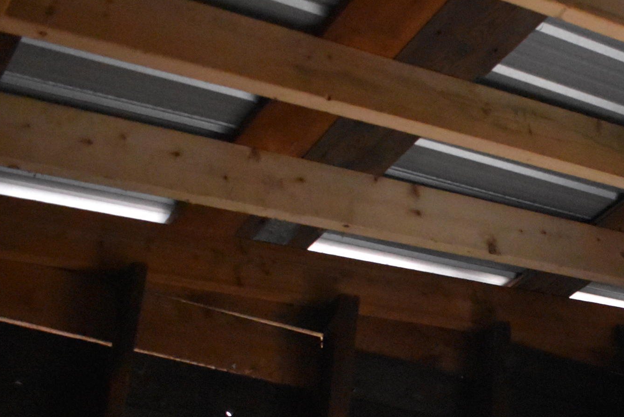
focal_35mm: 67
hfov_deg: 28.3
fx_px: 1162
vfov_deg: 19.8
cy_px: 402
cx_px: 616
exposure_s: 1/125
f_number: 3.8
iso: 6400
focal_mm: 20
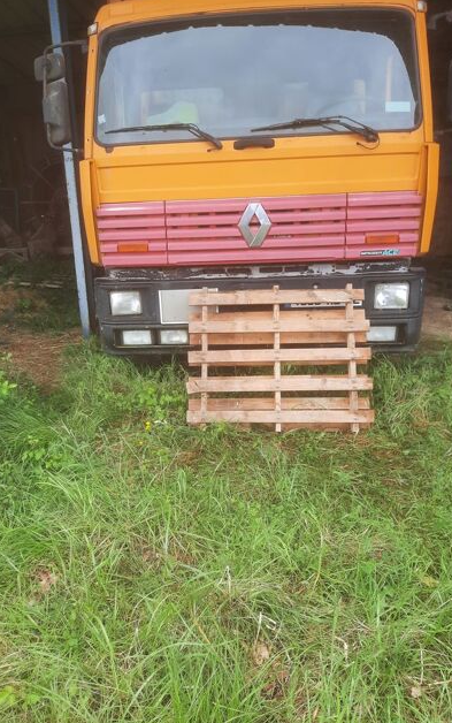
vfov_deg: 68.4
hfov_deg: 46.0
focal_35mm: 27
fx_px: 532
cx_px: 198
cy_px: 363
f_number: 2
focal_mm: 4.6
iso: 32
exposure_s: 1/142
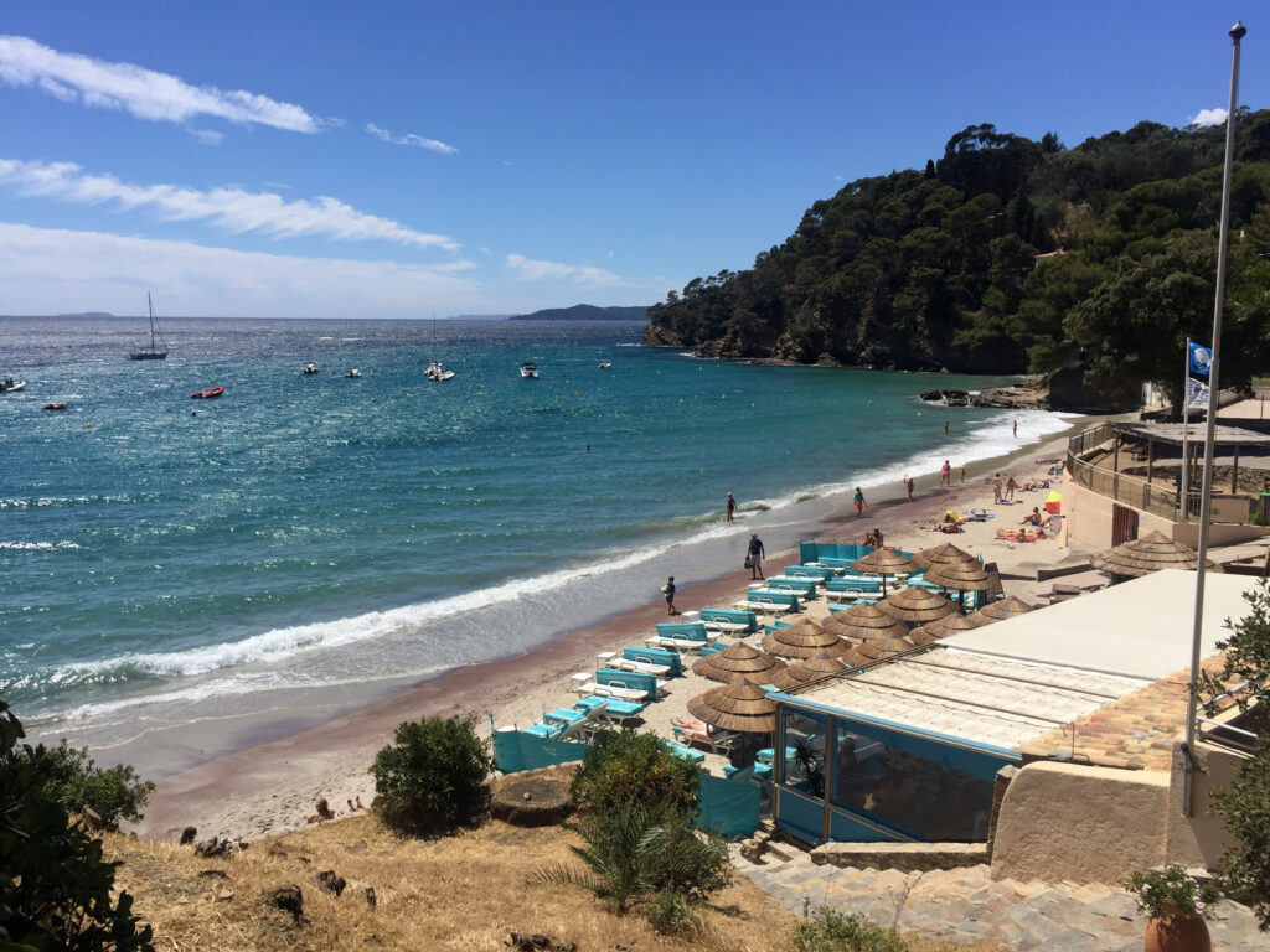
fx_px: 1064
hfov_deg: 61.7
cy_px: 476
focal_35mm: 29
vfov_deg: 48.2
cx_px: 635
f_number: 2.2
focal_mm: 4.15
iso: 32
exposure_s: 1/3597
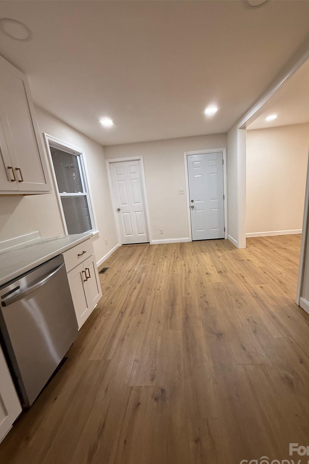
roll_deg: +5.4
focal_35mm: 15
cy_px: 239
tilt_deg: -12.1
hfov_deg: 77.2
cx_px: 166
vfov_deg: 100.4
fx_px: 193
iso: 320
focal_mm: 2.22
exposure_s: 1/120
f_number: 2.2
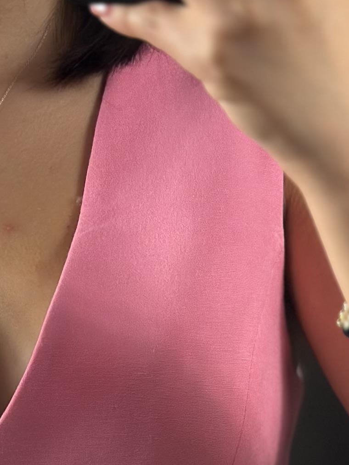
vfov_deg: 9.8
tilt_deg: -34.1
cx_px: -70
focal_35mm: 191
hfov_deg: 7.7
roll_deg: +2.5
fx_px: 2567
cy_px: 820
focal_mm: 6.86
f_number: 1.78
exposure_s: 1/135
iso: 64
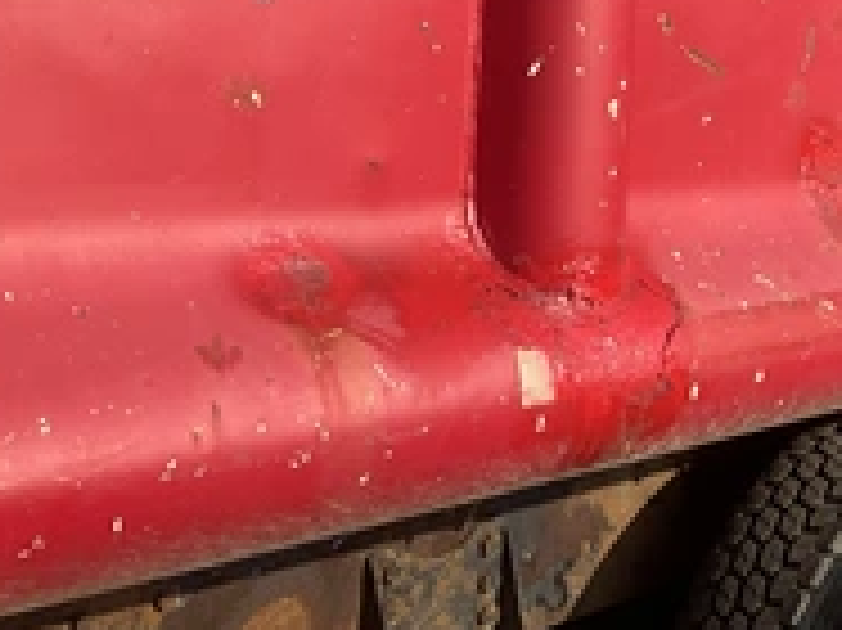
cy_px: -4
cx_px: 833
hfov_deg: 29.3
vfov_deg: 22.7
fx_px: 1507
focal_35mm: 62
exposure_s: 1/1015
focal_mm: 3
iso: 25
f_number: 1.8
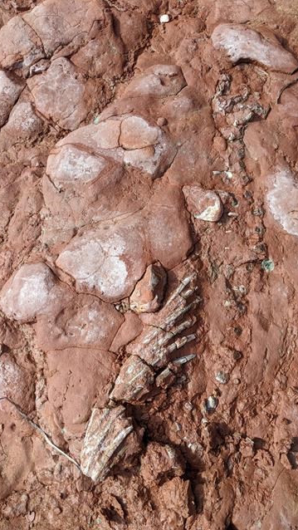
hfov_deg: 38.5
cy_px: 268
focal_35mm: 30
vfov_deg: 64.3
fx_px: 421
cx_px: 198
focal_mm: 4.44
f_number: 1.8
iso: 57
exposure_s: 1/1805
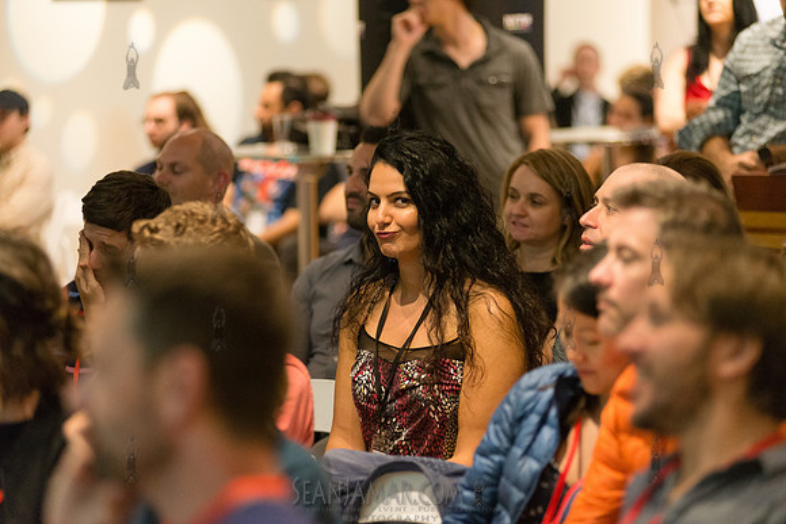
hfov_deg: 14.2
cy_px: 262
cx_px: 393
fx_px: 3166
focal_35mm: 145
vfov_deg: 9.5
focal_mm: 145
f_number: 2.8
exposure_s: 1/200
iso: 4000
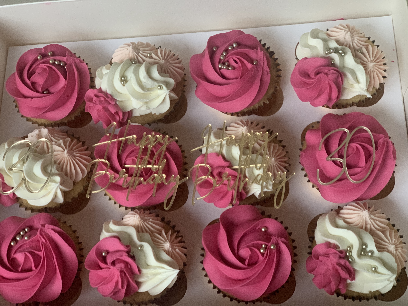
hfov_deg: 36.8
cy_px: 153
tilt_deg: -48.8
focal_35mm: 52
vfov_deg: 28.0
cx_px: 204
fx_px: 613
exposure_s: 1/45
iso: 400
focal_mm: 6
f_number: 2.4
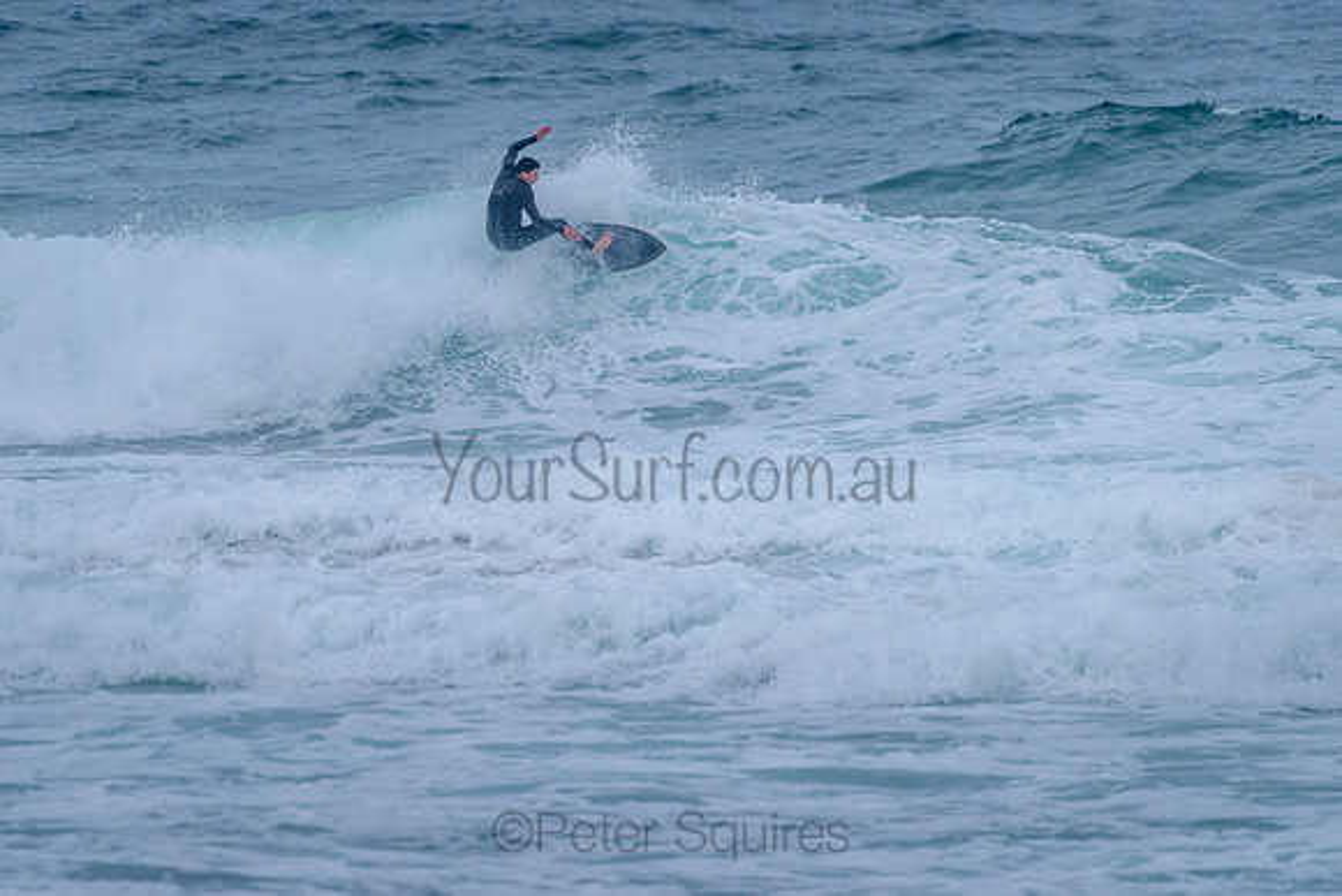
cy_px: 348
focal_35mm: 613
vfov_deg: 2.2
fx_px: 22847
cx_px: 673
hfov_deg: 3.4
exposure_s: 1/2000
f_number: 5.6
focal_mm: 500
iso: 1800
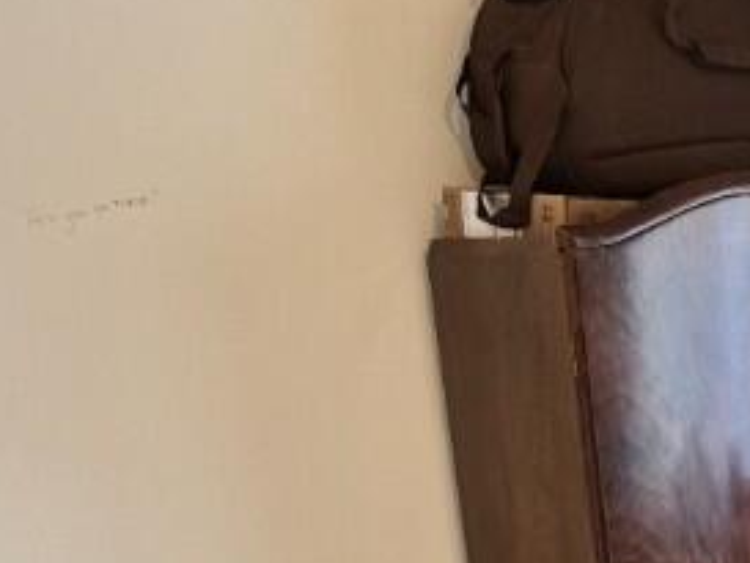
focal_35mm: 90
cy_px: 904
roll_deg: +1.9
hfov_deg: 19.1
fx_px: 1951
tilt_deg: -17.0
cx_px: 1126
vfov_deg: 15.0
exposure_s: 1/50
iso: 200
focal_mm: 6.76
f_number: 1.78
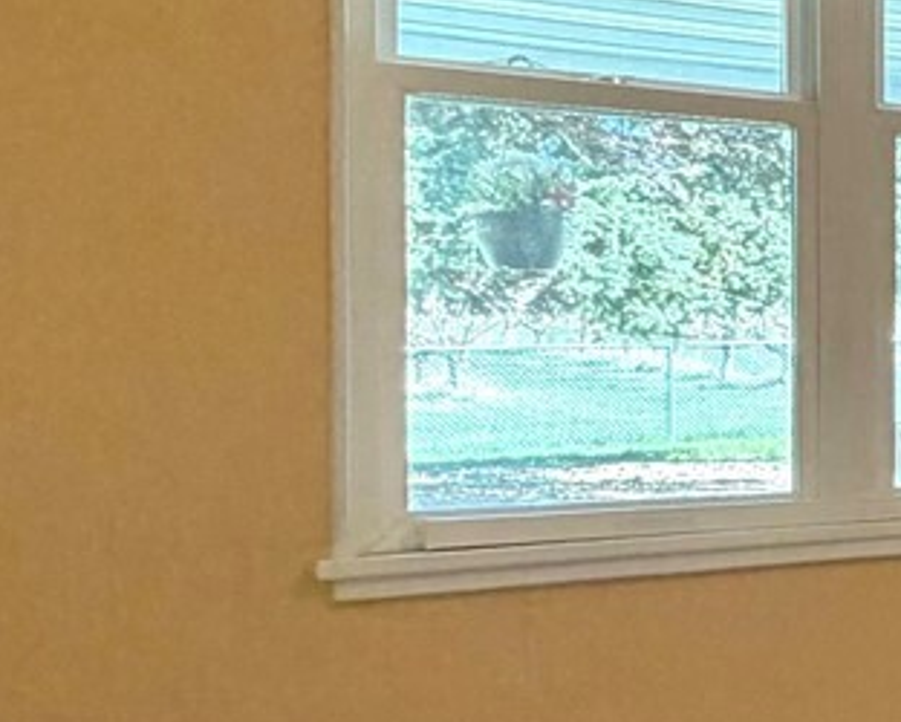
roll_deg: +0.2
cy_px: 367
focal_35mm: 70
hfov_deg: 18.3
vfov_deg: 21.9
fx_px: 1868
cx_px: 1790
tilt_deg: -0.6
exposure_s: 1/60
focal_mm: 2.22
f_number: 2.2
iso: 200
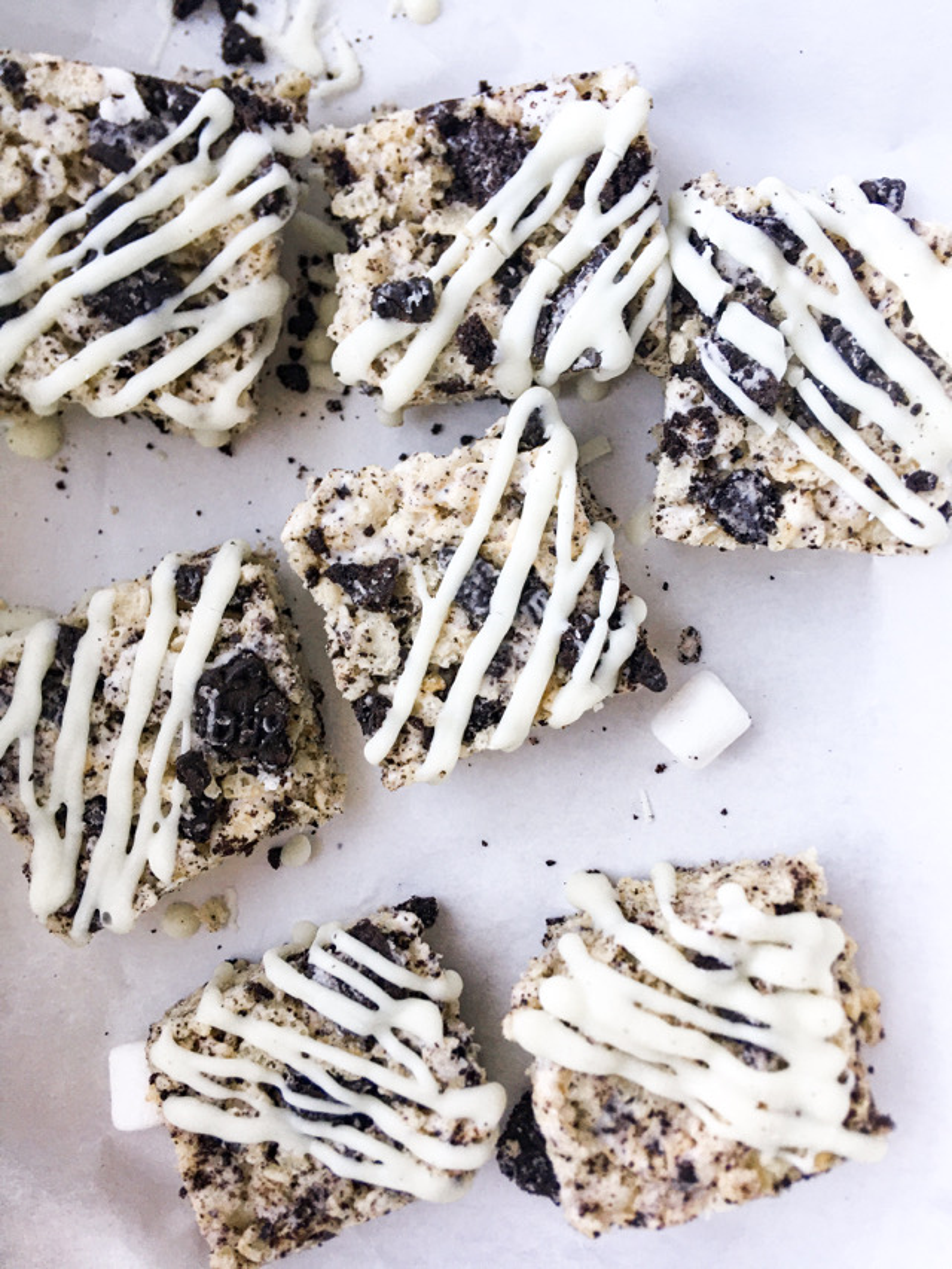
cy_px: 634
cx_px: 476
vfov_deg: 61.7
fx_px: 1063
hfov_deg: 48.2
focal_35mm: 29
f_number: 2.2
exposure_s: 1/30
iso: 32
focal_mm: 4.15
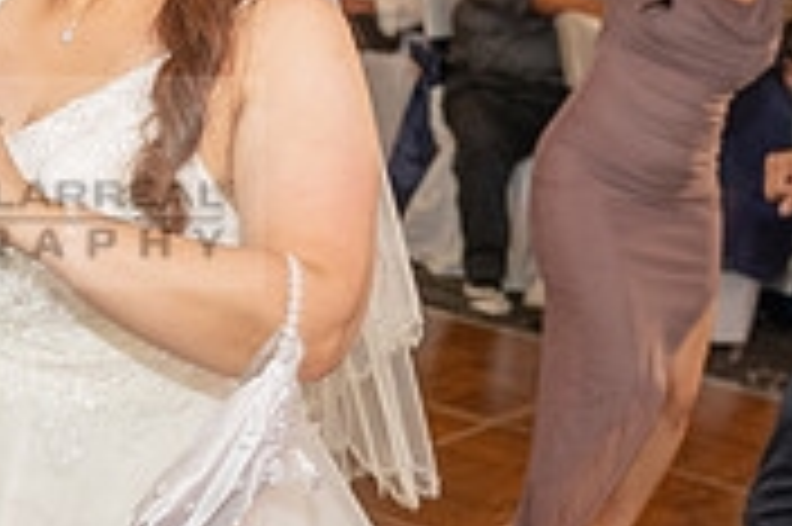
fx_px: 2462
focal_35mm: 112
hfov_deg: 17.5
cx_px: -117
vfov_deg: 12.2
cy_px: 182
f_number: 3.5
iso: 1600
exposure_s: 1/125
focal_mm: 34
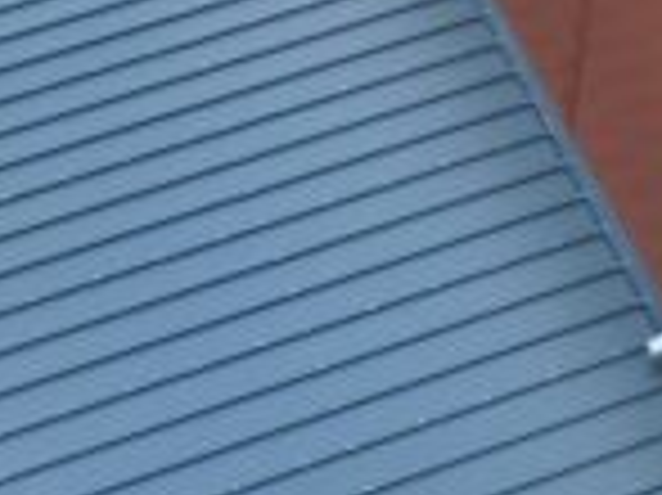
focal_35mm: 106
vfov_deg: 13.0
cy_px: -310
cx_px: 297
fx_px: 2026
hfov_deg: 18.6
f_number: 1.7
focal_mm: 6.72
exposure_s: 1/240
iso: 120
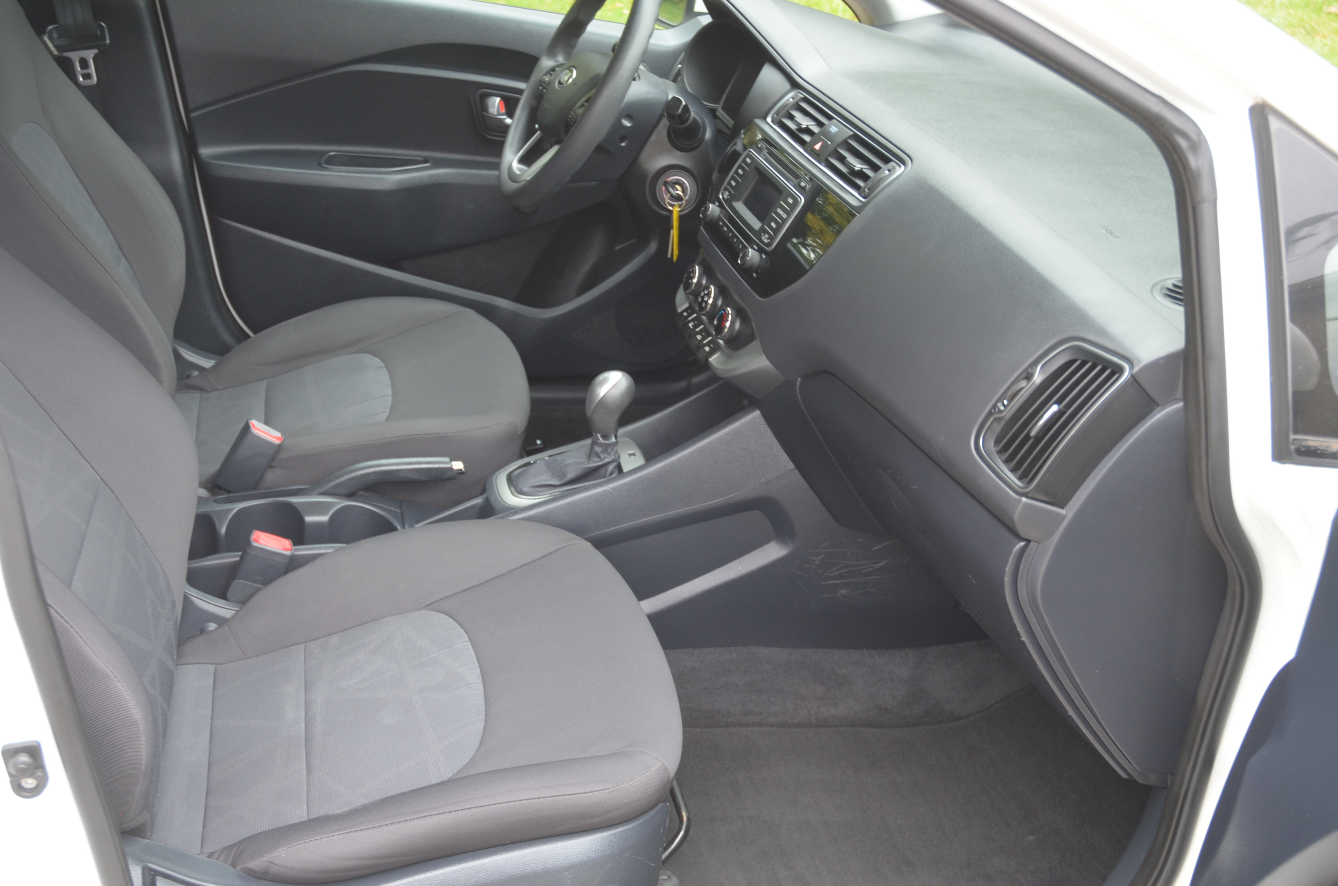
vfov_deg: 32.9
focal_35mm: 40
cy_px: 443
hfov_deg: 48.0
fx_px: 1502
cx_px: 669
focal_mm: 27
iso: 400
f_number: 4
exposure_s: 1/60
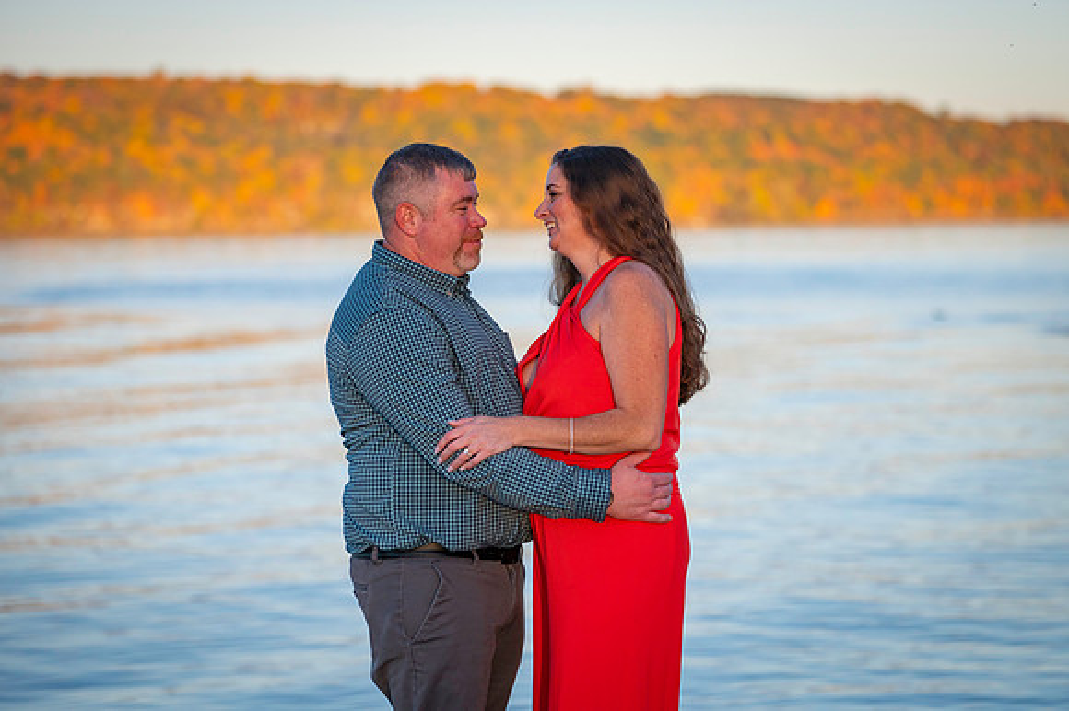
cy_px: 326
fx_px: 3212
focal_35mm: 108
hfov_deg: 18.9
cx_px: 578
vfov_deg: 12.6
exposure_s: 1/6400
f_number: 2.8
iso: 640
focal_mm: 100
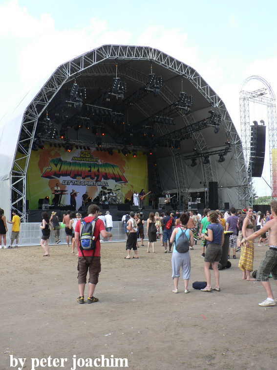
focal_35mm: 35
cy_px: 185
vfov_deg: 52.6
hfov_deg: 40.7
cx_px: 138
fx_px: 373
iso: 64
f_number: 4
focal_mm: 6
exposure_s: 1/200
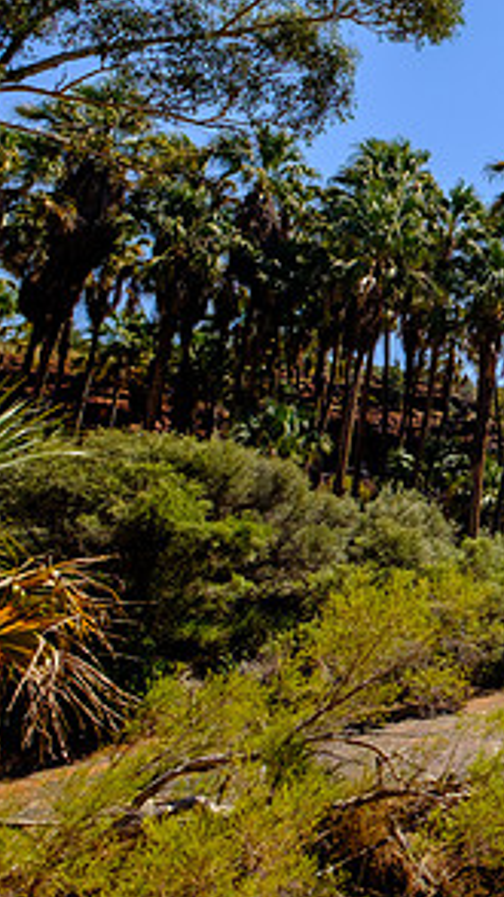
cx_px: 846
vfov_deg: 62.4
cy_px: 392
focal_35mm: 31
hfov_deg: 24.0
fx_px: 738
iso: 200
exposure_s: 1/1100
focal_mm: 10
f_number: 5.6
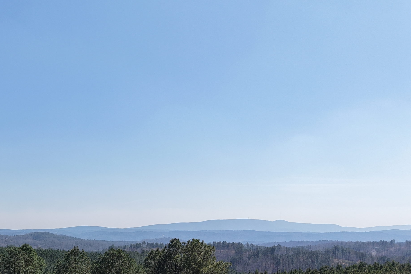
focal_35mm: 42
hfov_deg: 43.9
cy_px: 232
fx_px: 479
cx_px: 75
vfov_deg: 30.8
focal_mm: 8.67
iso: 220
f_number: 1.8
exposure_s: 1/6000
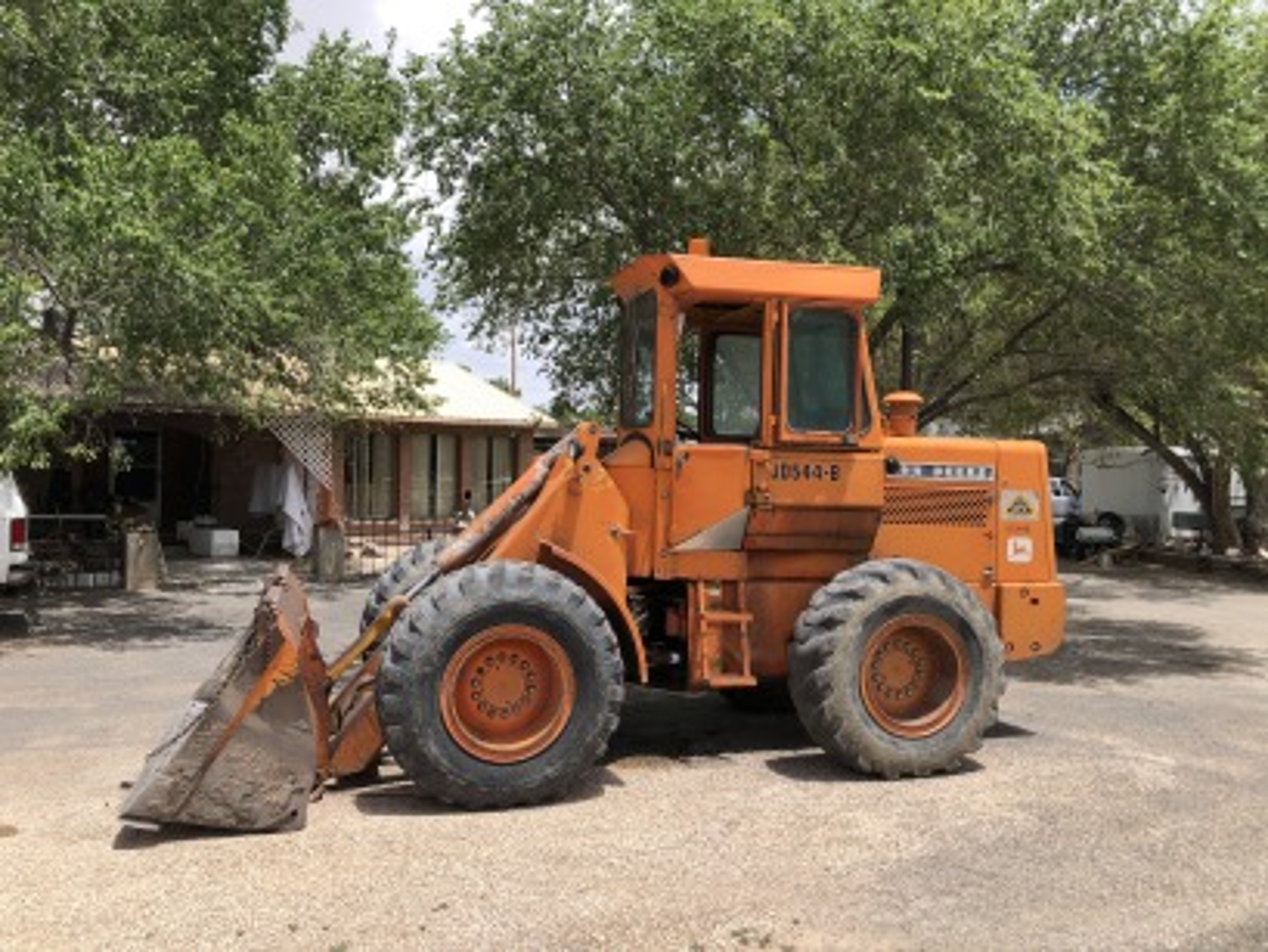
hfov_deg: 63.4
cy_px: 476
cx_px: 634
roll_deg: +0.5
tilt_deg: +0.3
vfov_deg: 49.8
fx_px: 1026
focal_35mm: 28
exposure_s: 1/1548
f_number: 1.8
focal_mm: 3.99
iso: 20
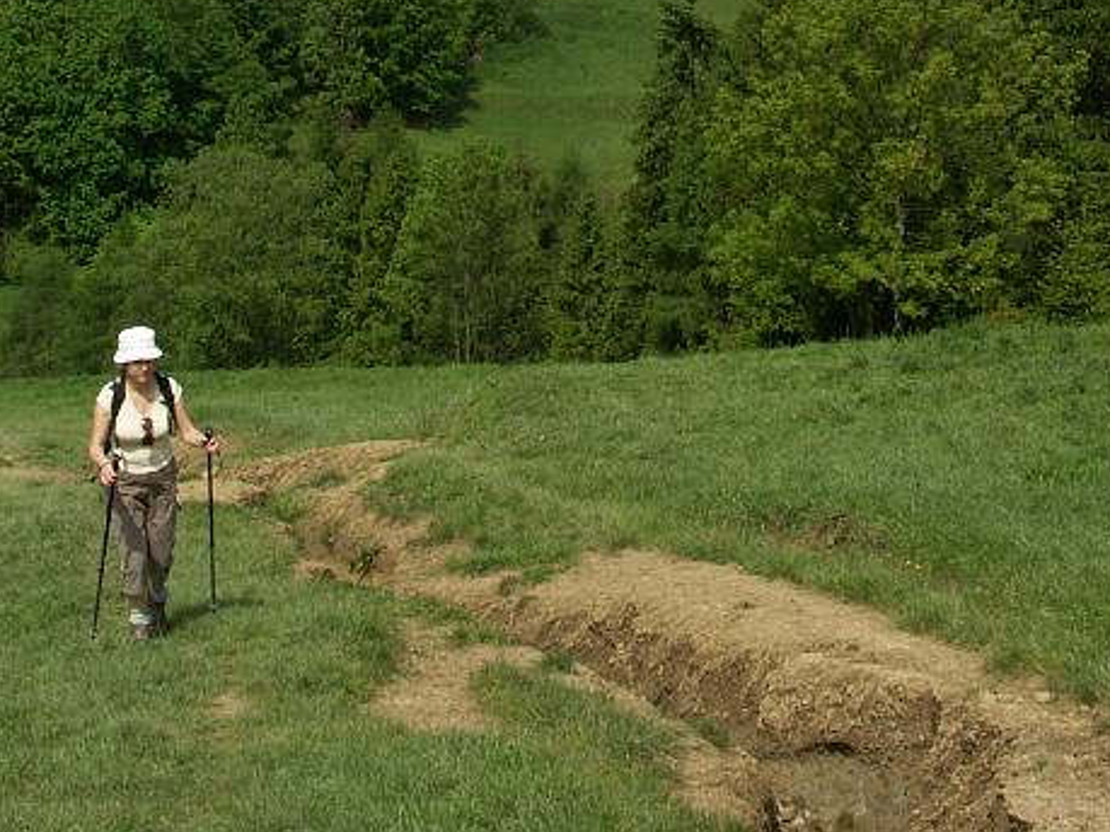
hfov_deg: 22.5
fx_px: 2789
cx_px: 600
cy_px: -94
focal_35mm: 87
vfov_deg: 16.4
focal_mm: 9.94
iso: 64
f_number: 7.1
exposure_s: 1/400
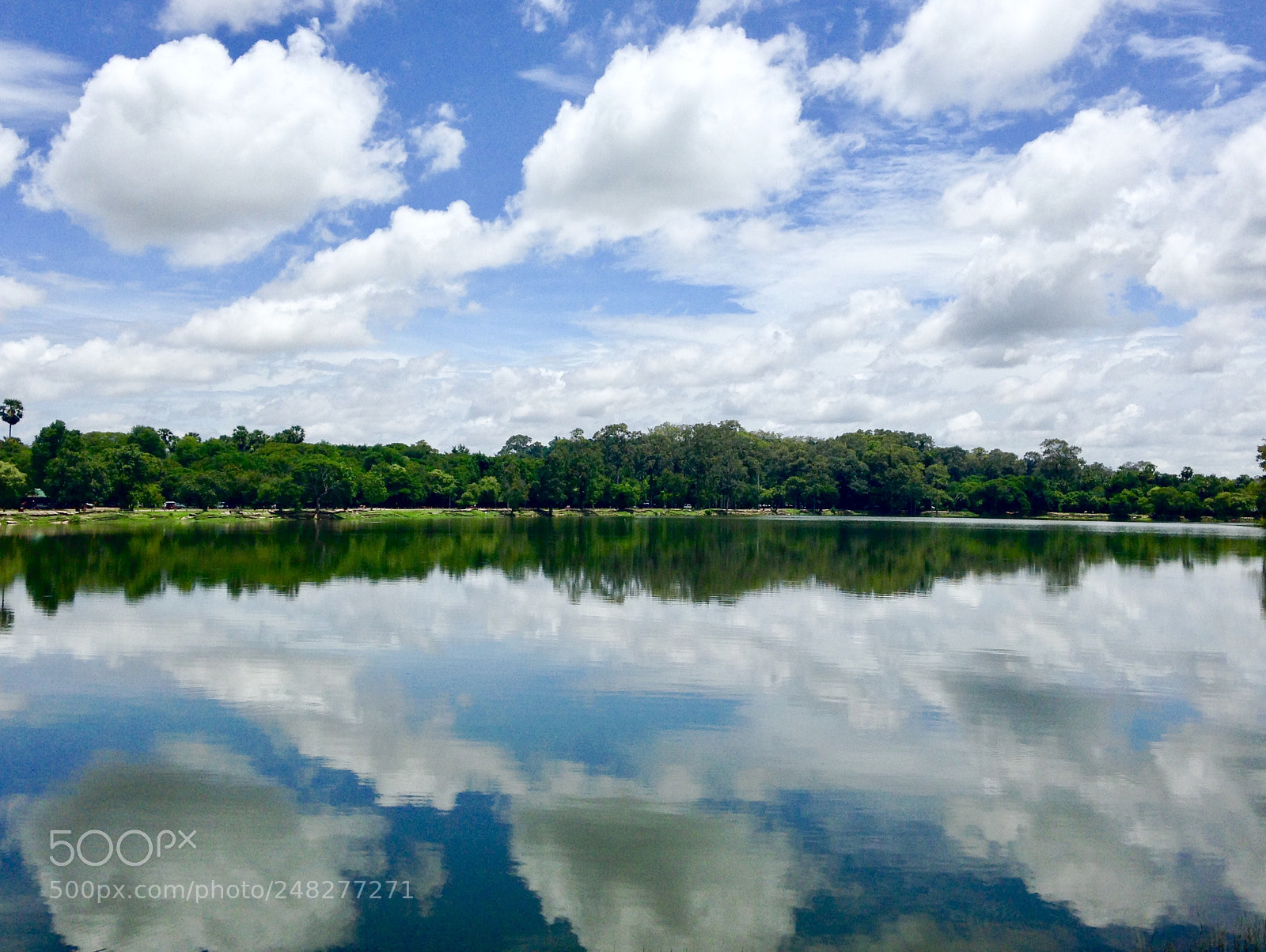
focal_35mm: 33
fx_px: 1208
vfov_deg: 43.0
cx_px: 633
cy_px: 476
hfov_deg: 55.3
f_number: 2.4
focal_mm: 4.12
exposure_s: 1/3012
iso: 50
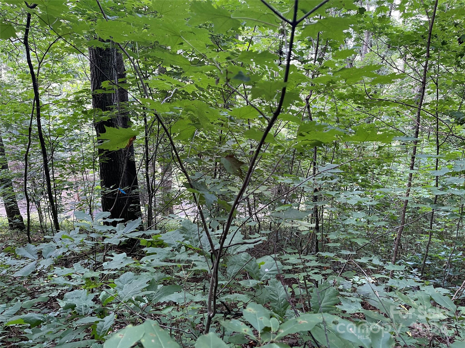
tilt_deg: -25.2
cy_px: 174
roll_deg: -0.7
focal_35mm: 25
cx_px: 232
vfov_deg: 54.9
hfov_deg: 69.4
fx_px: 336
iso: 125
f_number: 1.6
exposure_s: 1/95
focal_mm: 5.1
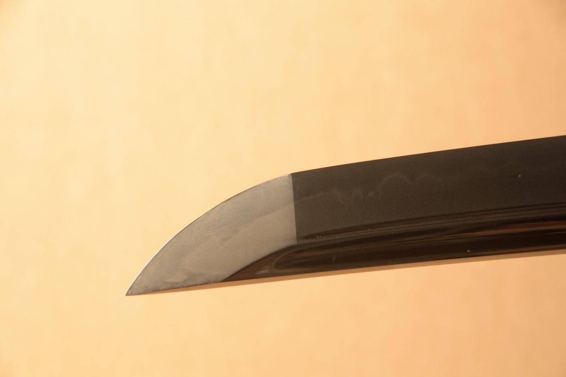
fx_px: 3181
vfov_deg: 6.8
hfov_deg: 10.2
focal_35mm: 202
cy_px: 188
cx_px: 283
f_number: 11
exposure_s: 1/1.6
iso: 400
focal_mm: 135
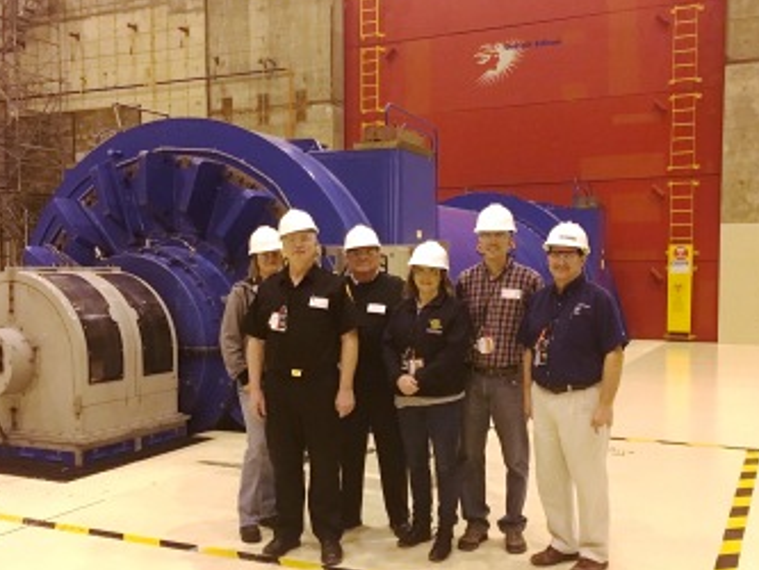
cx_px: 372
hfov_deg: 47.8
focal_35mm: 39
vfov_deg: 36.8
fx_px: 855
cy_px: 315
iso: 160
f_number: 2.2
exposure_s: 1/30
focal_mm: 4.15
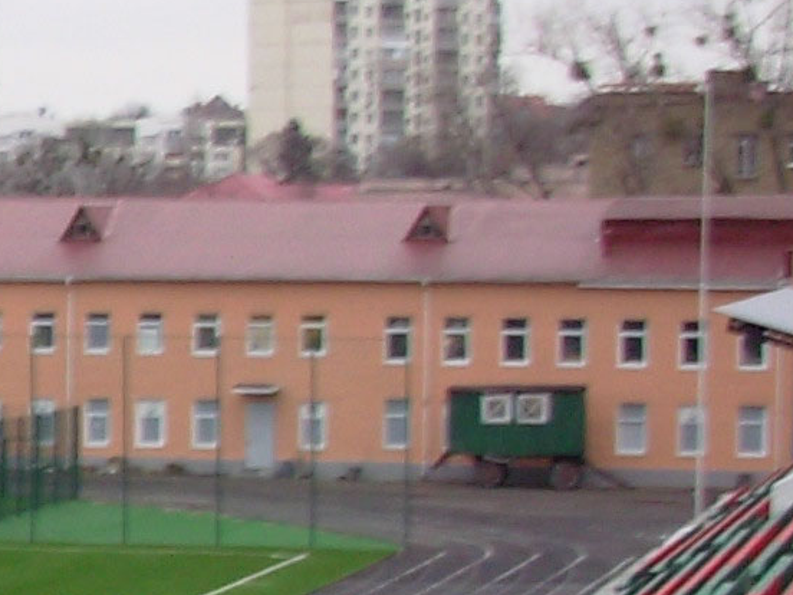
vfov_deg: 7.6
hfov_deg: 9.3
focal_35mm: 194
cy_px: 612
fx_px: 4444
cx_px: -1020
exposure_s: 1/45.3
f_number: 2.9
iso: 50
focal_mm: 6.3
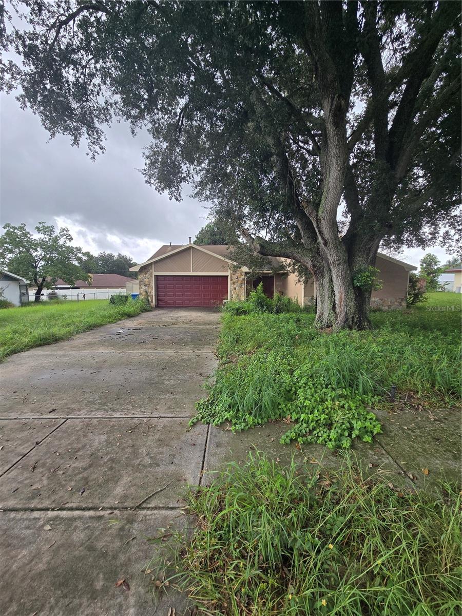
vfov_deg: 106.2
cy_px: 308
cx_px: 231
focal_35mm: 13
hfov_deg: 89.9
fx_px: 231
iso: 50
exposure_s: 1/261
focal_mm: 2.2
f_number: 2.2
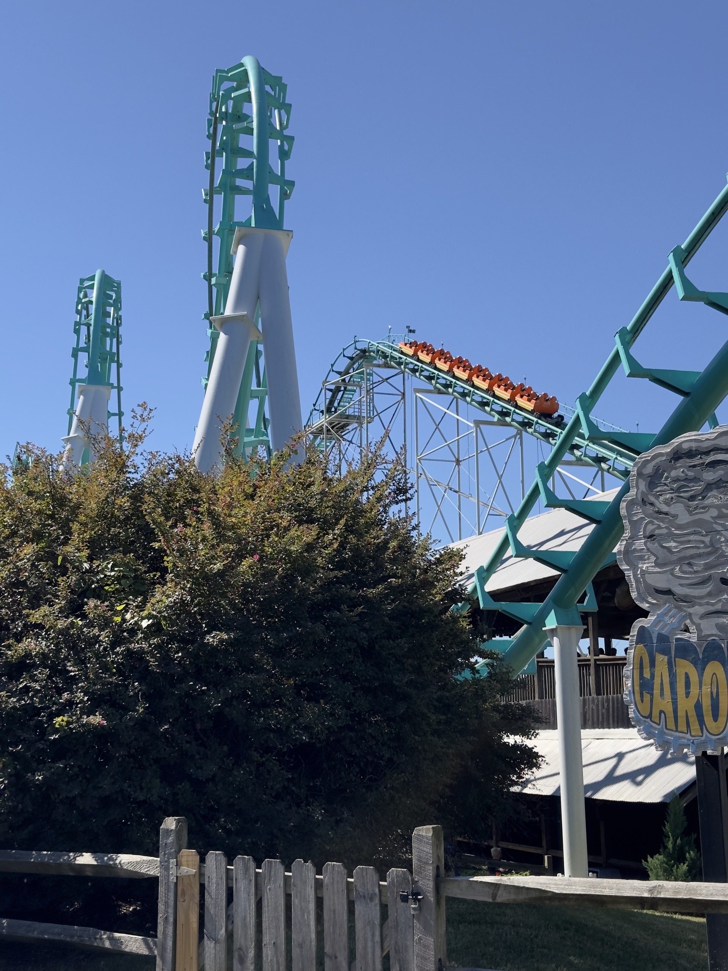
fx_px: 1346
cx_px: 364
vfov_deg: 39.7
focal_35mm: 48
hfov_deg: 30.3
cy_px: 486
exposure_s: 1/3155
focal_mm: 6.86
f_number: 1.78
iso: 64
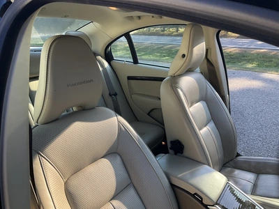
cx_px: 140
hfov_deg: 61.7
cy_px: 104
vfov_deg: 48.2
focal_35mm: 29
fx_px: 234
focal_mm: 3
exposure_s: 1/202
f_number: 1.8
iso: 25
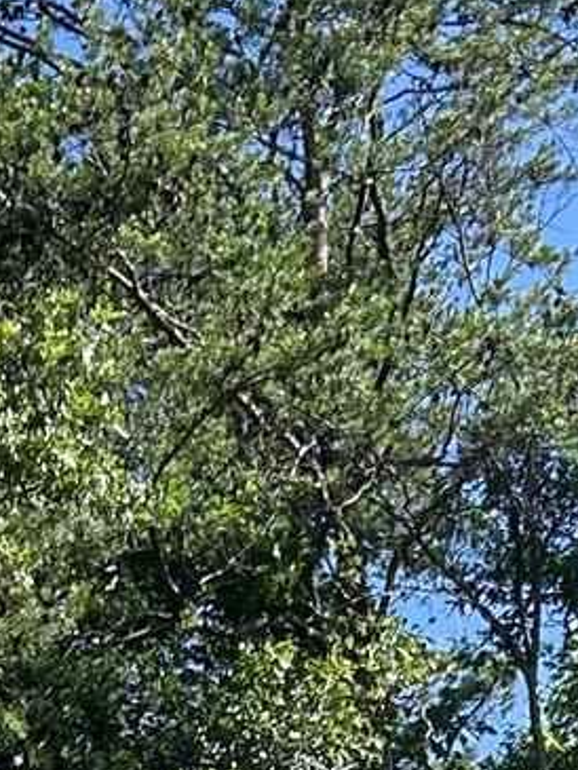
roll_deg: +1.8
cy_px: 1561
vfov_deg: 10.9
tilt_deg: +18.7
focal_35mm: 164
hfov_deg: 9.0
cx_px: 158
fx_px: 3649
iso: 50
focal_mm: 5.7
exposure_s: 1/1135
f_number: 1.5
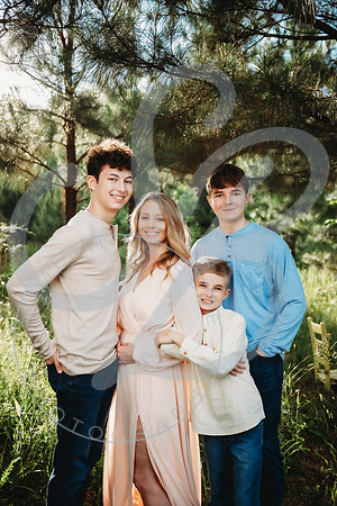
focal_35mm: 38
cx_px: 168
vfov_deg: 50.7
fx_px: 534
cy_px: 253
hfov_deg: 35.1
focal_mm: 38
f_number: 2.8
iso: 80
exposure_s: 1/200
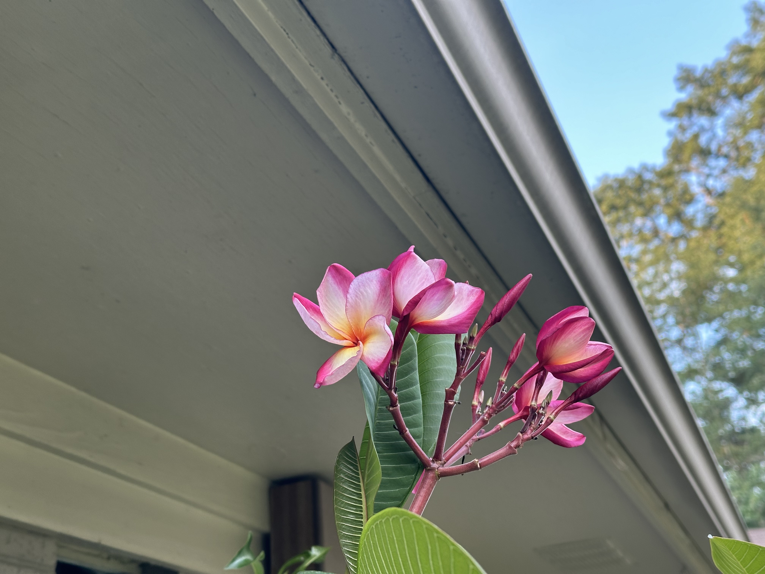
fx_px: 1061
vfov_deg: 30.3
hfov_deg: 39.7
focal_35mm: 48
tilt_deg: +24.7
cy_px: 287
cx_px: 382
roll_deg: +6.2
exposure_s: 1/121
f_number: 1.78
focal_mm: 6.86
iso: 64
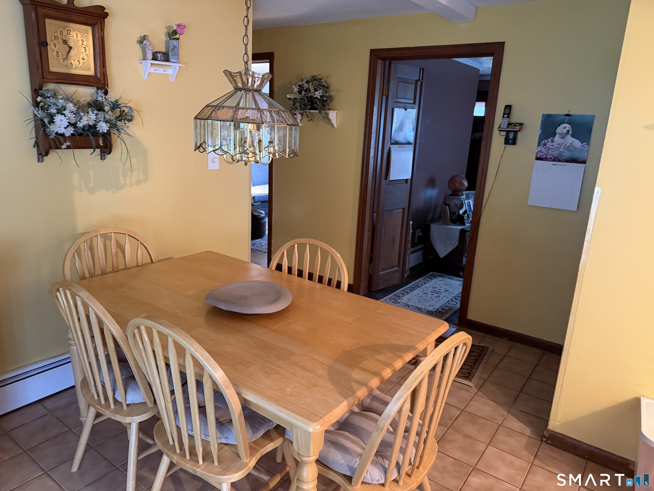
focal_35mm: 24
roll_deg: -2.9
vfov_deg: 56.8
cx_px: 327
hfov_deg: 71.6
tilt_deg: -14.5
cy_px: 246
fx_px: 453
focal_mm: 6.76
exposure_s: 1/30
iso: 800
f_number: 1.78
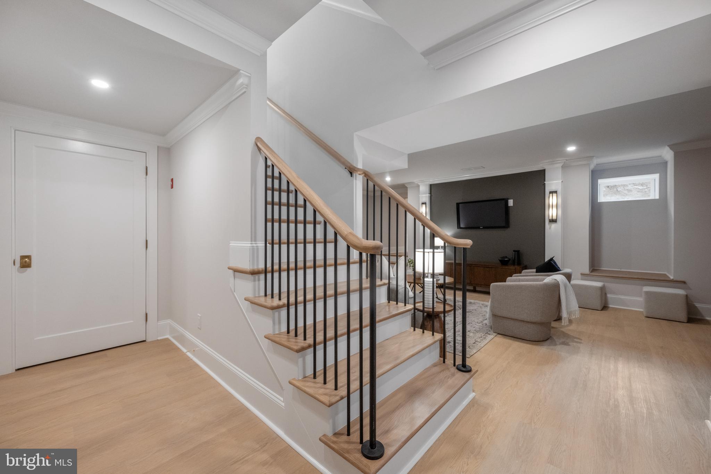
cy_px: 237
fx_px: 276
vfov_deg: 81.2
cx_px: 356
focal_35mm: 14
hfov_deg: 104.3
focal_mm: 14
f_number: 5.6
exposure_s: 1/60
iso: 1250
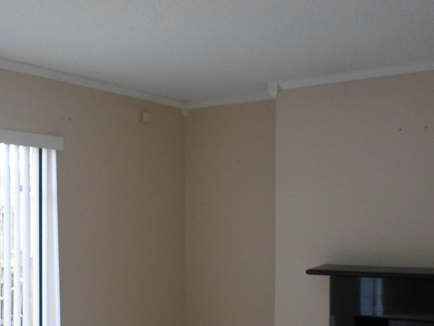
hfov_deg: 37.1
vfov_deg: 28.2
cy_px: 239
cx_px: 148
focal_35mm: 51
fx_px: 639
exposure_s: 1/30
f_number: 2.5
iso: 100
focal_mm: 4.5
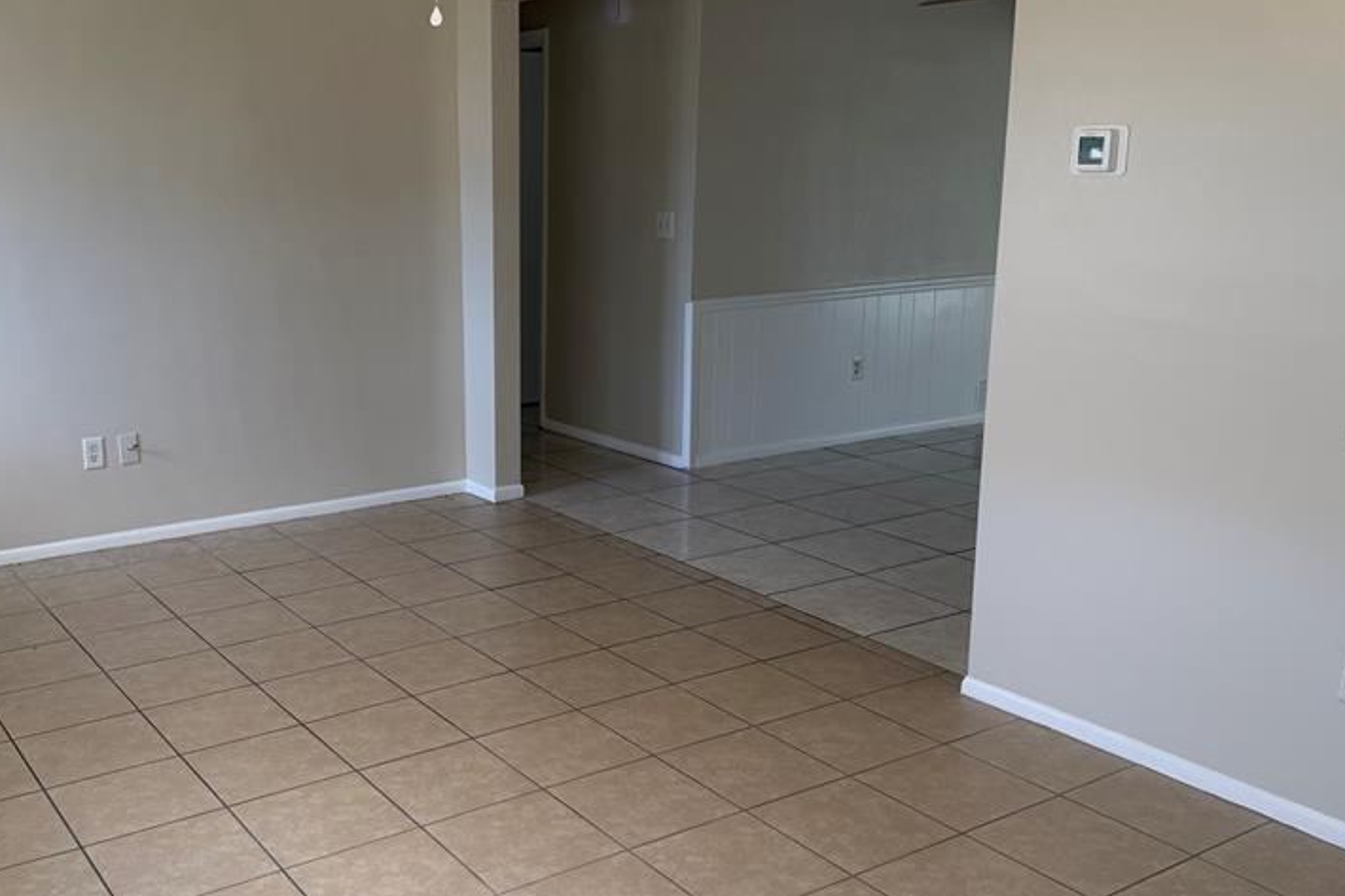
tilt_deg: -12.5
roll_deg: +1.0
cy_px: 439
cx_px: 491
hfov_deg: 52.5
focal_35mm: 36
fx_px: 1345
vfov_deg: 36.9
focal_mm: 6.76
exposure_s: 1/193
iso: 100
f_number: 1.78
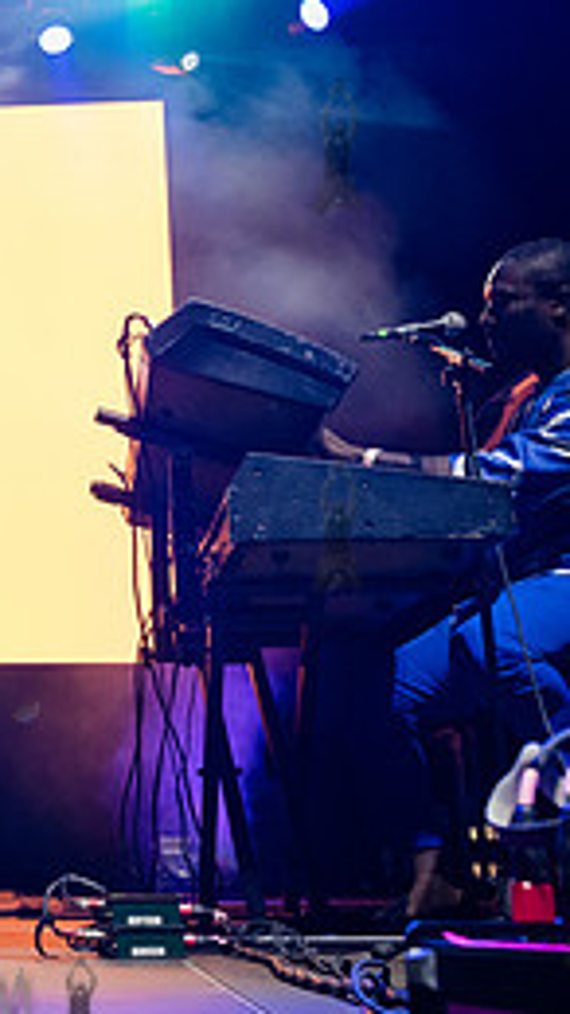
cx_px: -149
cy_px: 333
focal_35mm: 65
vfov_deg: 32.1
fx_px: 1749
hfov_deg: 17.5
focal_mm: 27
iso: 4000
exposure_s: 1/500
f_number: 4
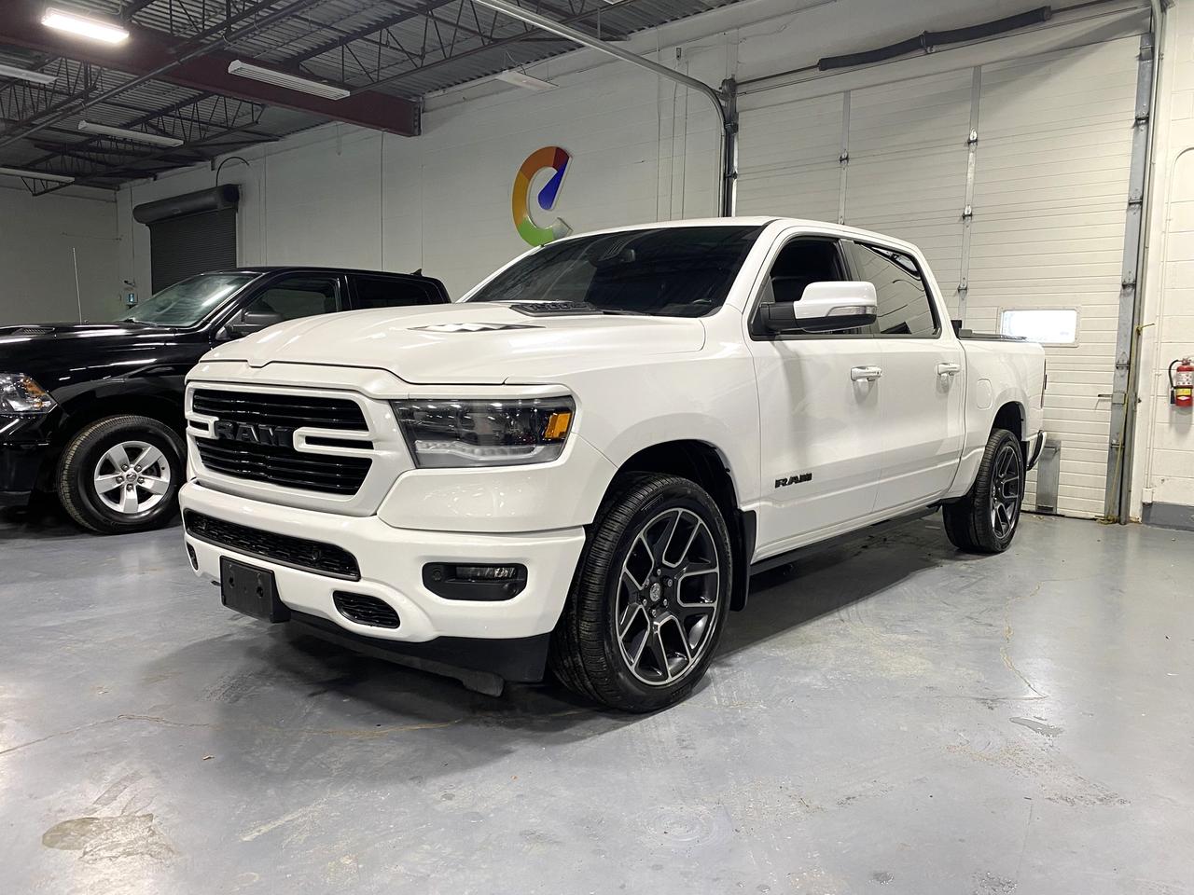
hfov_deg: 67.3
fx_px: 897
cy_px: 448
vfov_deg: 53.1
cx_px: 597
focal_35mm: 26
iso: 80
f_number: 1.8
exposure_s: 1/60
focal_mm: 4.25
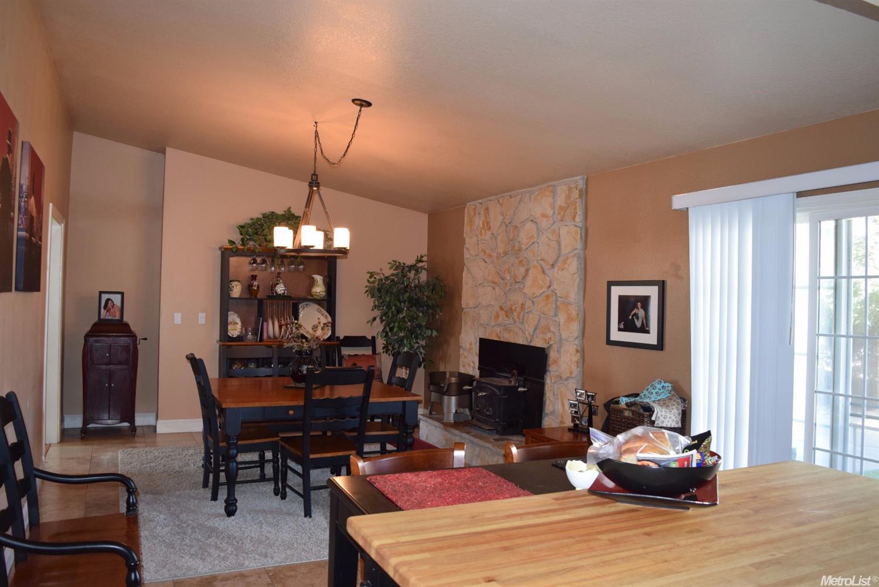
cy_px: 294
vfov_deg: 48.0
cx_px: 440
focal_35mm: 27
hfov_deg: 67.4
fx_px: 659
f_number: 4
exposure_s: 1/60
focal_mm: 18
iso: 800
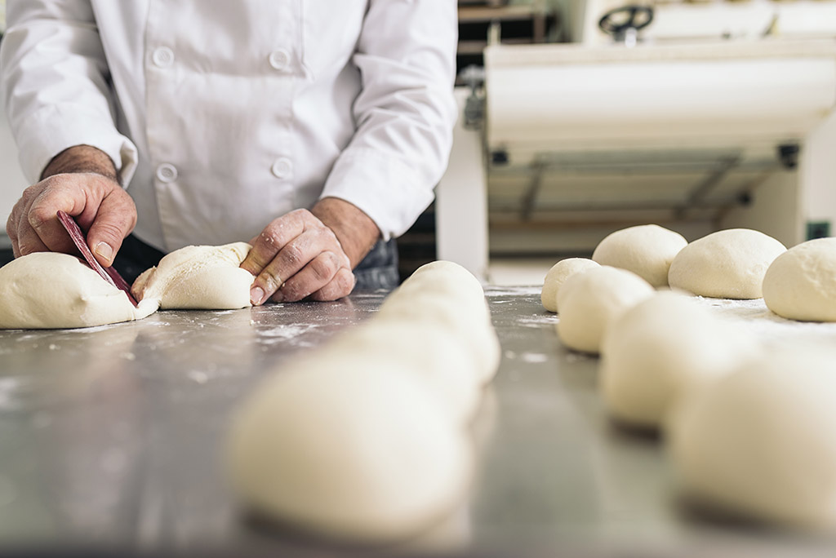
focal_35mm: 35
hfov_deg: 54.4
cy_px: 279
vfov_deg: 37.9
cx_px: 418
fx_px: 813
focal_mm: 35
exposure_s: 1/125
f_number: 2.8
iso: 100
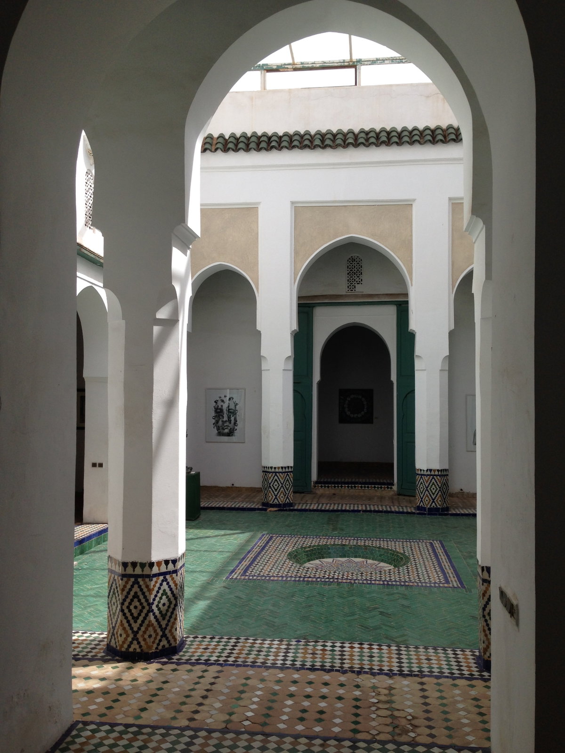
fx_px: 718
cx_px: 282
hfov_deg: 42.9
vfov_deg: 55.4
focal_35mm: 33
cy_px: 376
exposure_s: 1/834
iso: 50
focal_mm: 4.12
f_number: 2.4
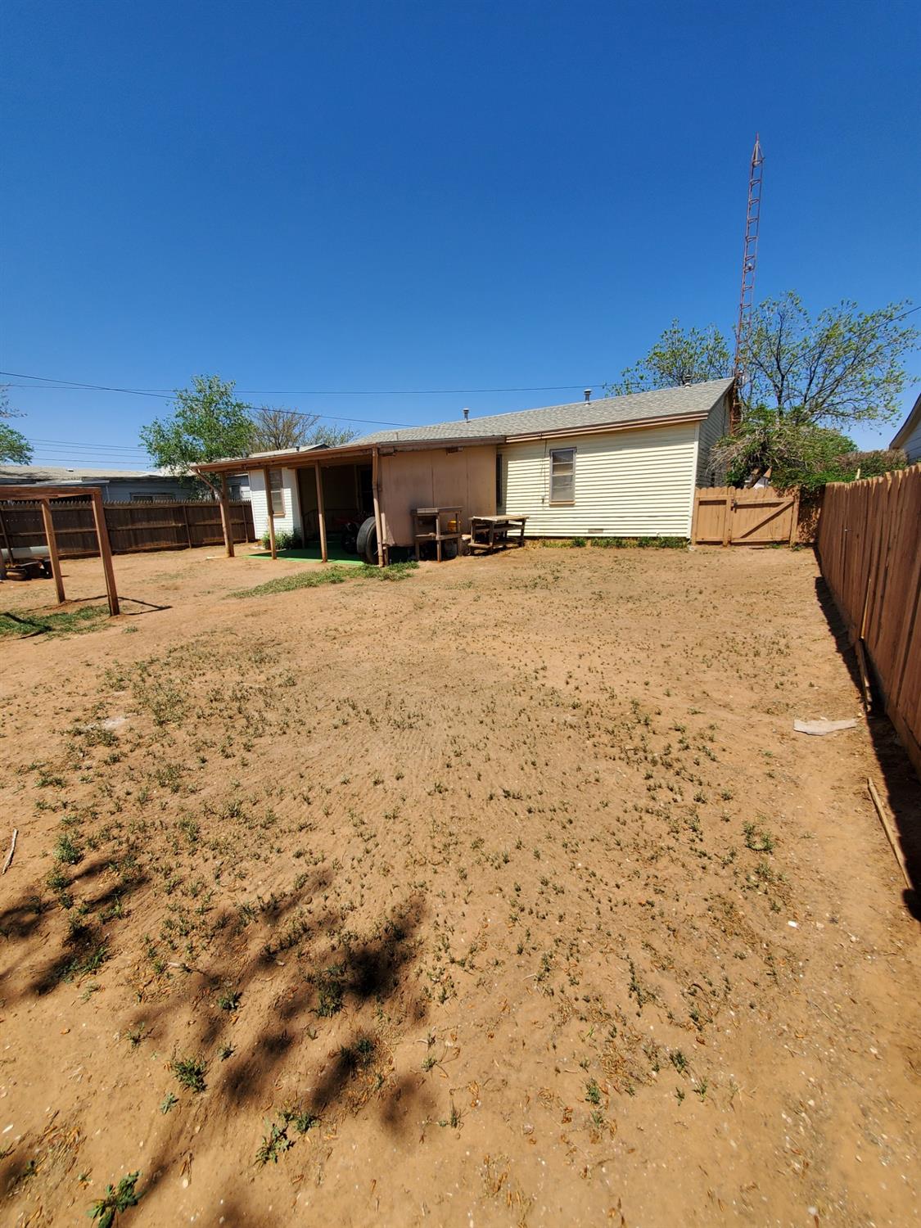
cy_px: 614
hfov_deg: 89.9
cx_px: 460
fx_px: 461
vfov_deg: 106.2
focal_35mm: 13
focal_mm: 1.8
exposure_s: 1/1238
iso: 50
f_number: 2.2
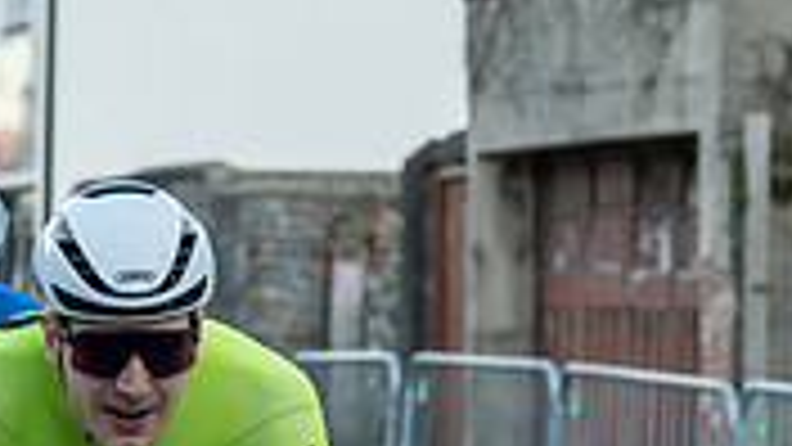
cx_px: 198
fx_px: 5082
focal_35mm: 242
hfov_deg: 8.9
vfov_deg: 5.0
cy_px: 426
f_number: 4.5
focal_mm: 70
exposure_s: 1/800
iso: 800
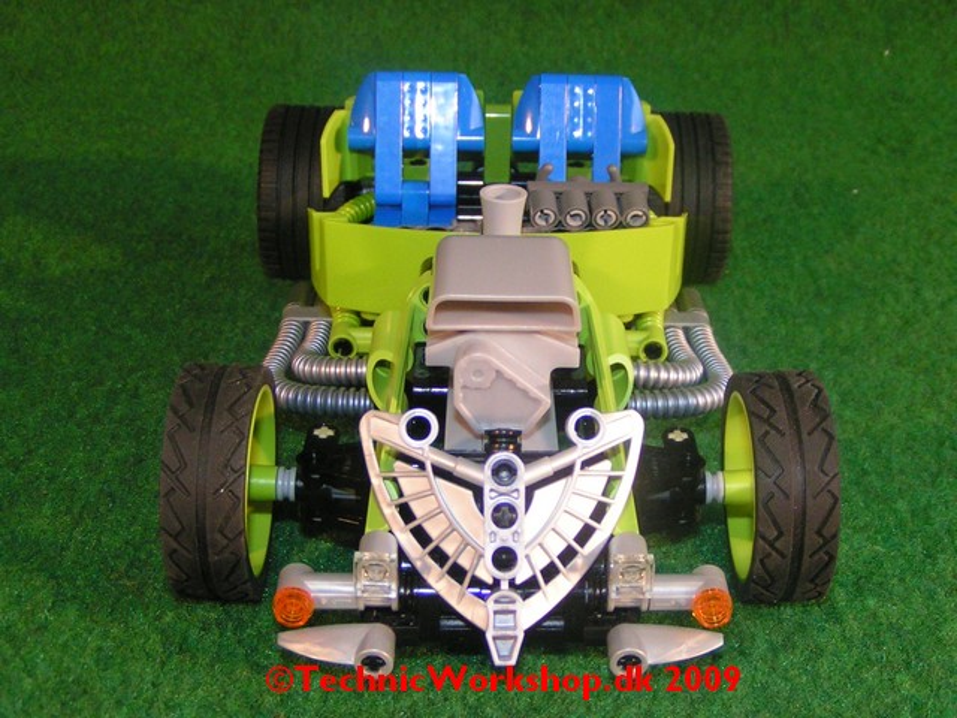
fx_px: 1051
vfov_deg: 37.7
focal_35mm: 38
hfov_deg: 49.0
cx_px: 478
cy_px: 359
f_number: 2.8
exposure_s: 1/40
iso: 200
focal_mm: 5.8
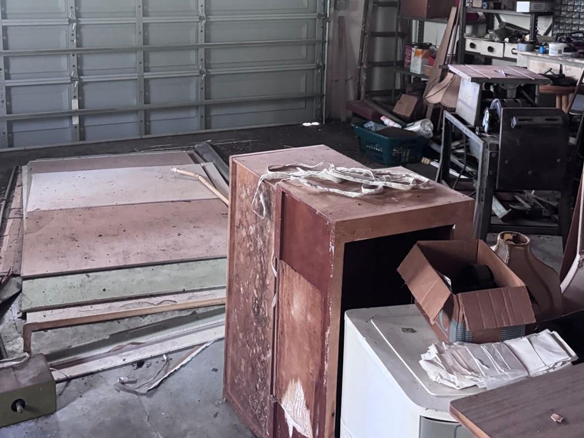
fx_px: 675
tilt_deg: -9.1
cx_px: 227
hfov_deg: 46.5
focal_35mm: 40
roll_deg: -0.4
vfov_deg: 34.8
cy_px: 83
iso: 800
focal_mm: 6.76
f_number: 1.78
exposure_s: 1/46
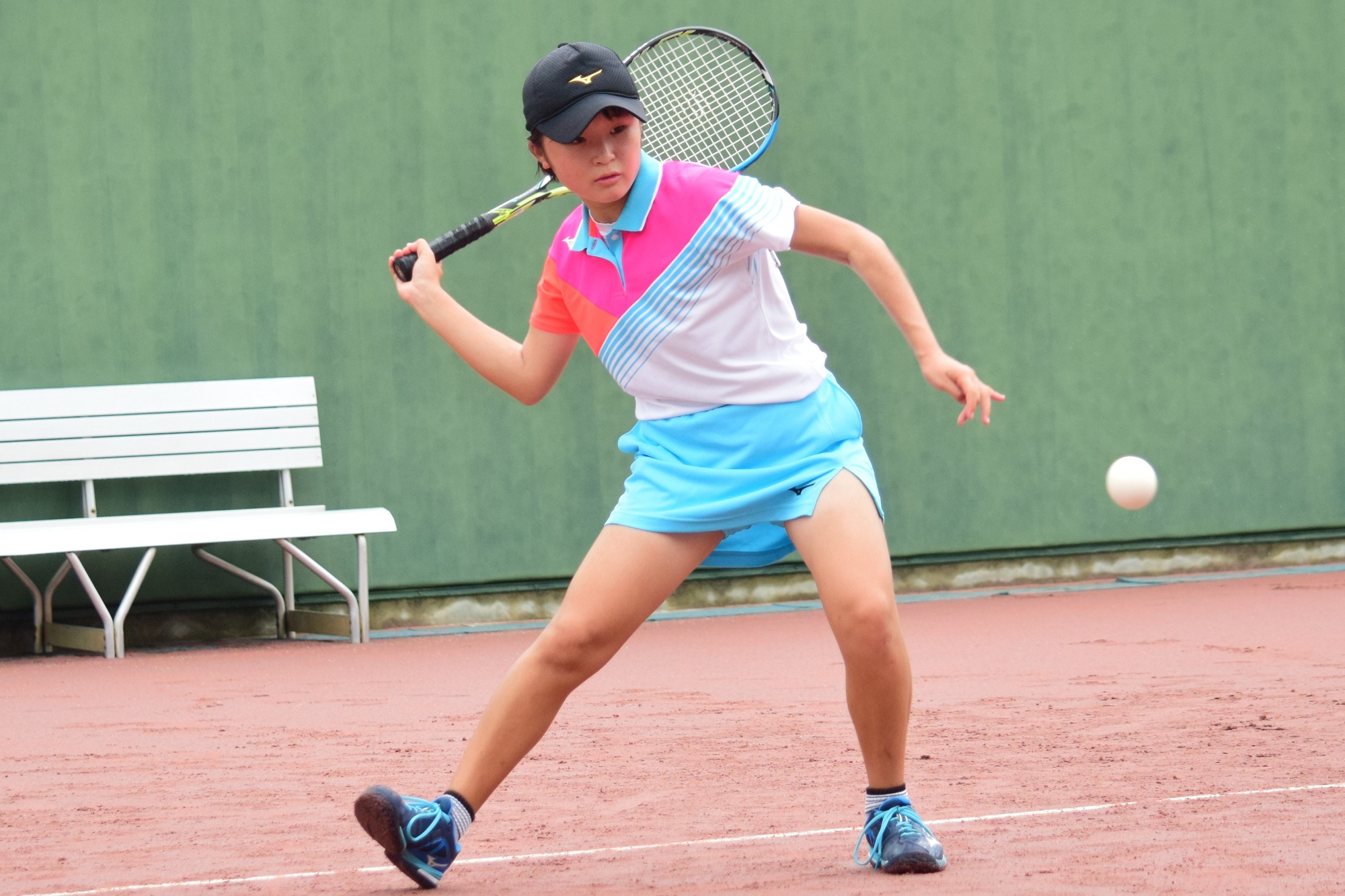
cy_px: 448
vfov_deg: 10.8
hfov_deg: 16.1
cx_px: 672
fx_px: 4763
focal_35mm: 128
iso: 800
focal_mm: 85
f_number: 4.5
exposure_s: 1/1250
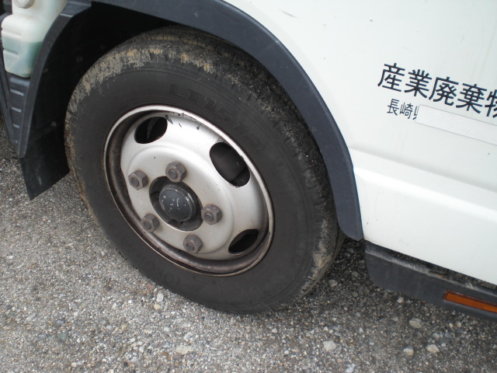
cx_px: 248
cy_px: 186
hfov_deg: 49.0
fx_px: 546
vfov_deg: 37.7
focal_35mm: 38
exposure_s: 1/250
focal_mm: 6.3
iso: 64
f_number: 3.1
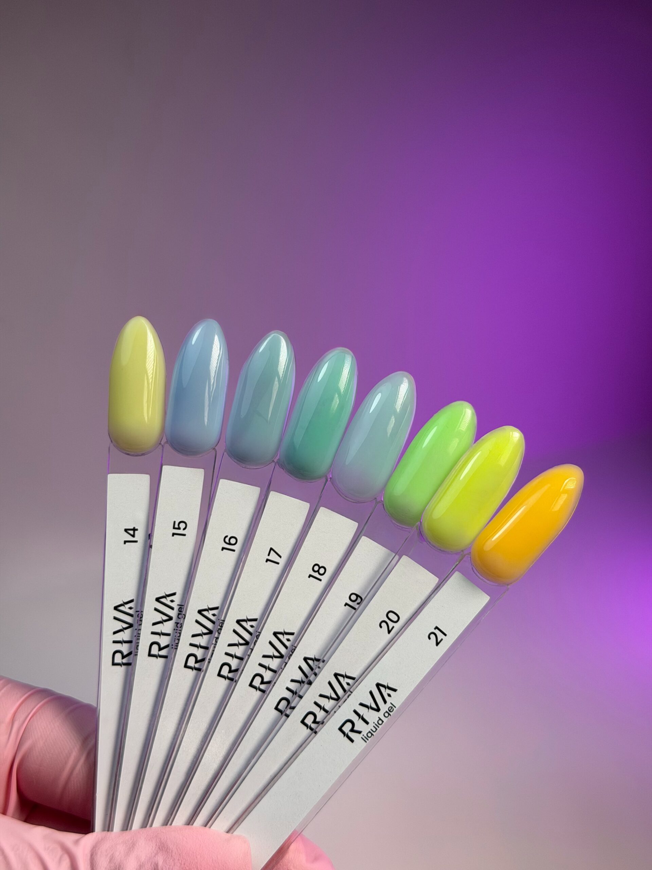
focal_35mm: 48
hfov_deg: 30.3
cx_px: 326
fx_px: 1205
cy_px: 435
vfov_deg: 39.7
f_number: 1.78
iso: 64
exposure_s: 1/2208
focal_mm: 6.76
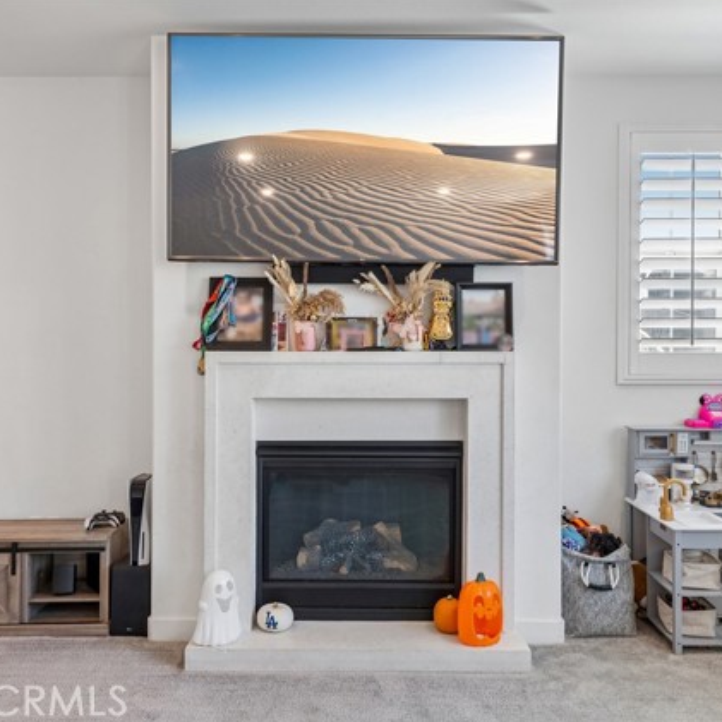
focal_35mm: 31
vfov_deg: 52.5
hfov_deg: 52.5
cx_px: 374
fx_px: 732
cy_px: 360
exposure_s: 1/30
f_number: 8
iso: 400
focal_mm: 24
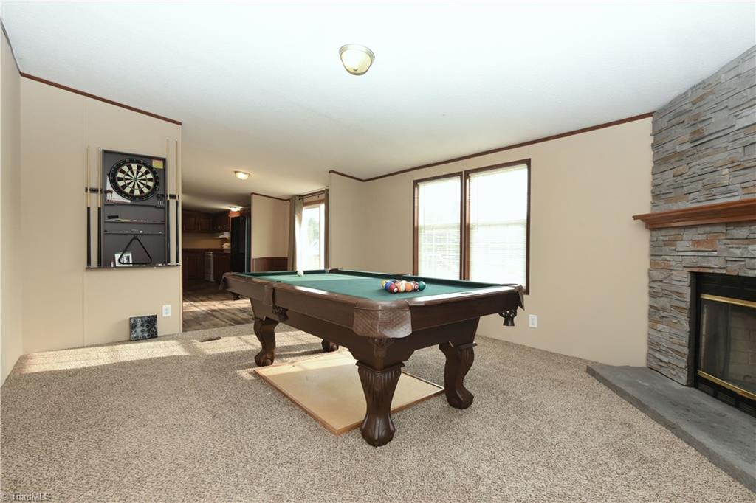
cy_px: 252
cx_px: 378
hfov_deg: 96.8
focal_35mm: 16
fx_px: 336
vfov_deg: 73.7
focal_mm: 16
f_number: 10
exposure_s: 1/125
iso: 1250
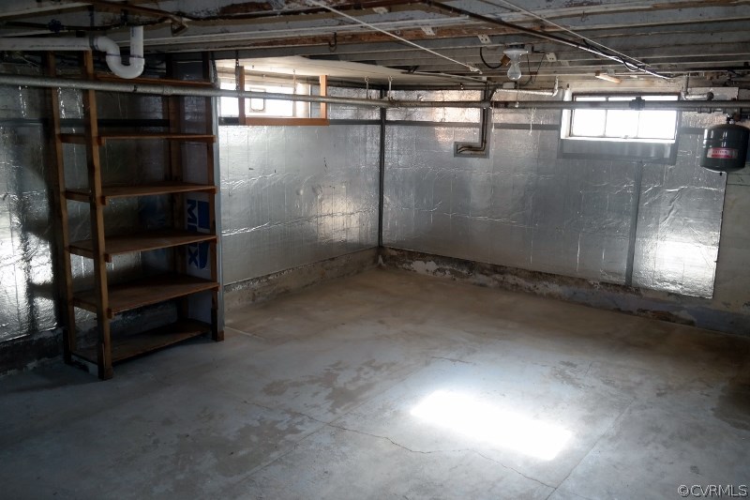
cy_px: 250
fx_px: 625
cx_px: 375
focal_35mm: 30
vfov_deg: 43.6
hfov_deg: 61.9
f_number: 3.5
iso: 400
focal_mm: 20
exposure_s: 1/40
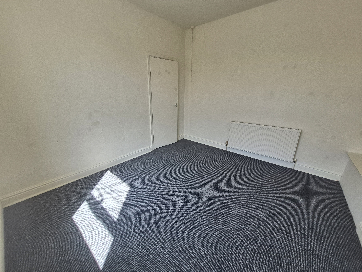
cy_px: 136
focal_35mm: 13
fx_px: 136
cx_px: 181
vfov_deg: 89.9
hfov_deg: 106.2
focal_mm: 1.74
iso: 100
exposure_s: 1/359
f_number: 2.2
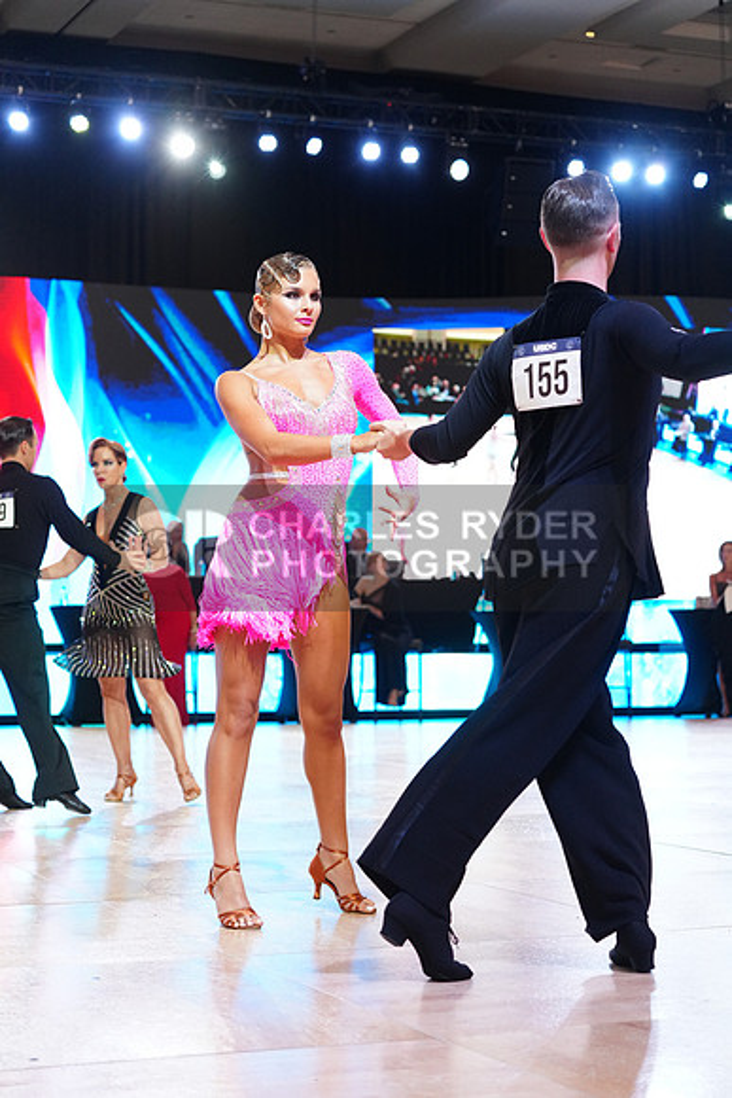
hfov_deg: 19.5
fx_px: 2134
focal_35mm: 70
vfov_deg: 28.8
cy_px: 549
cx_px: 366
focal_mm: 70
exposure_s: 1/250
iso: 2500
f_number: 4
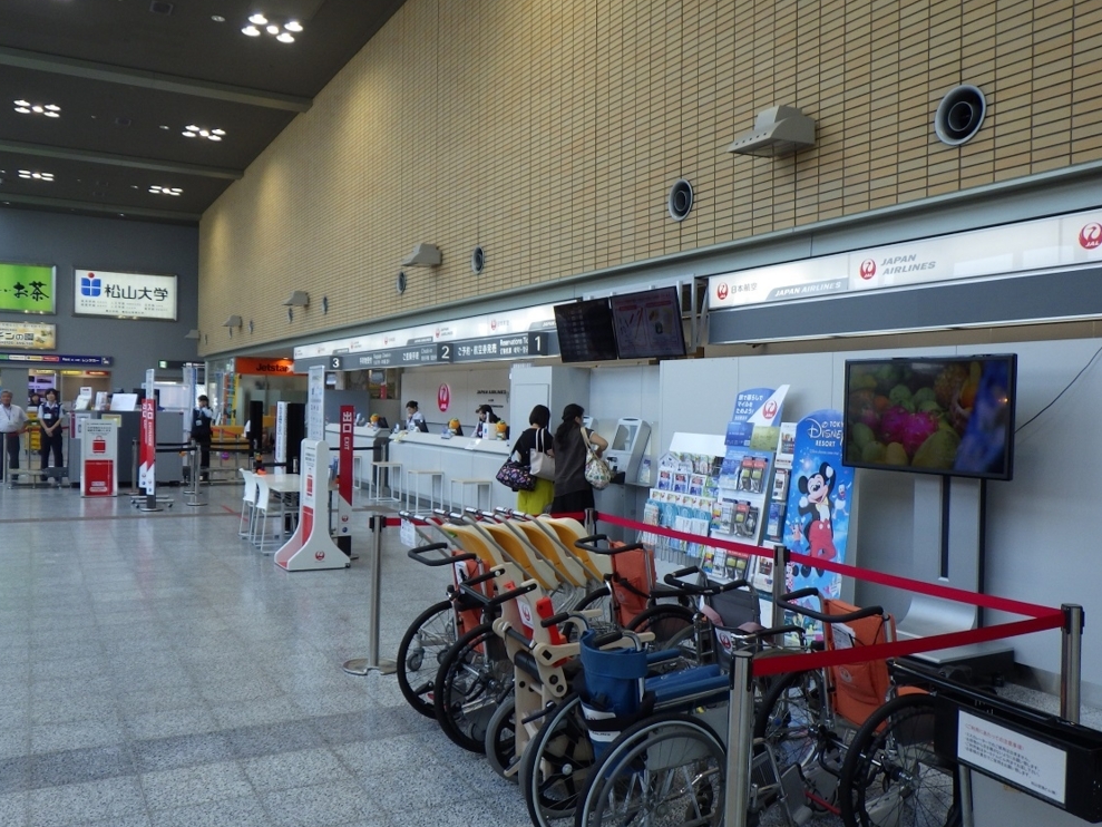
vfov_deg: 48.2
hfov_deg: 61.6
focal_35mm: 29
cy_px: 414
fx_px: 923
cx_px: 536
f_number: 3.5
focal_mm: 5
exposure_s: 1/100
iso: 125
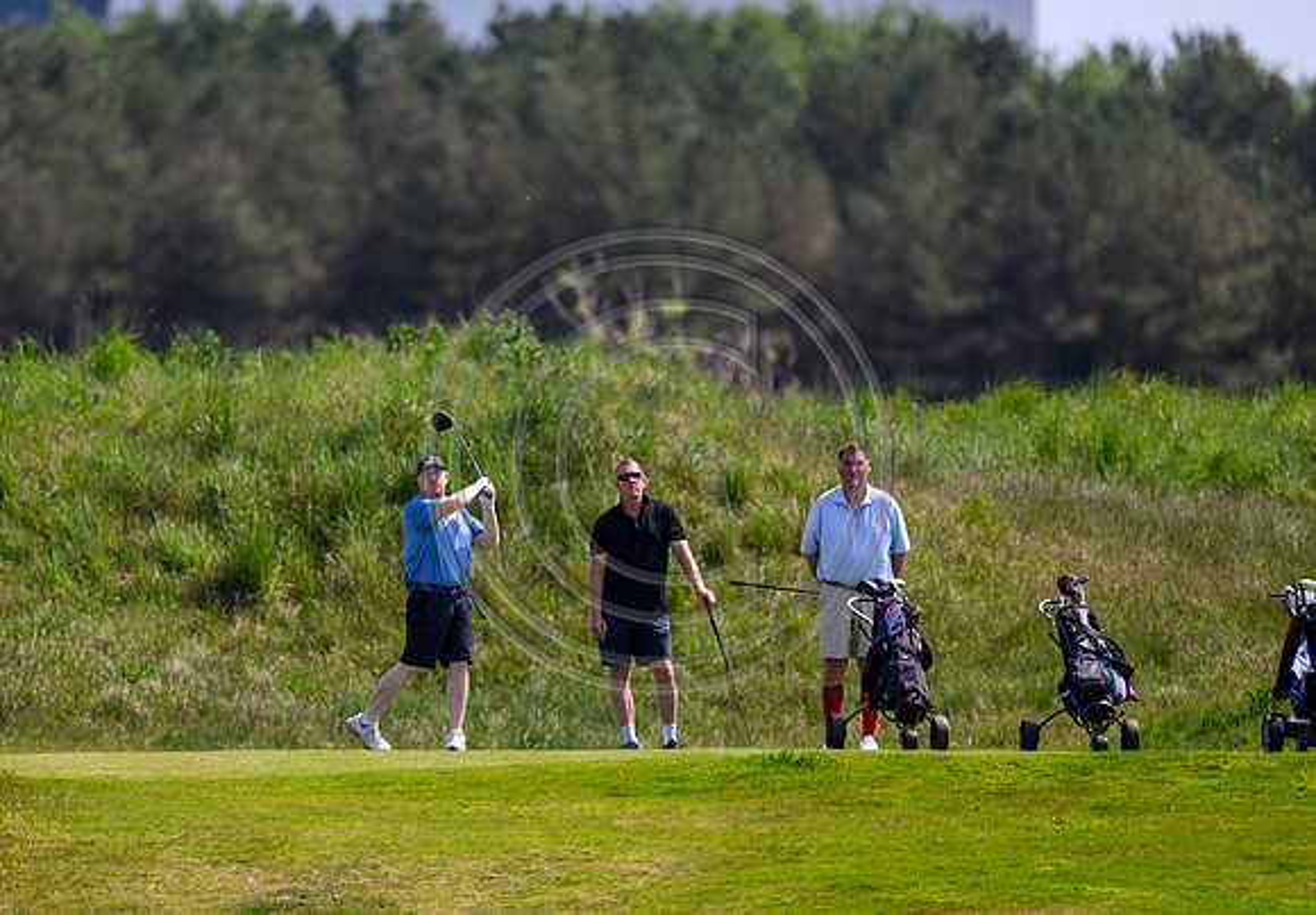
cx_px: 495
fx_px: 25532
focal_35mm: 689
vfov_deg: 2.1
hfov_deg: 3.0
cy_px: 368
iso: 500
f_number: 4
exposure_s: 1/2500
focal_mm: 560
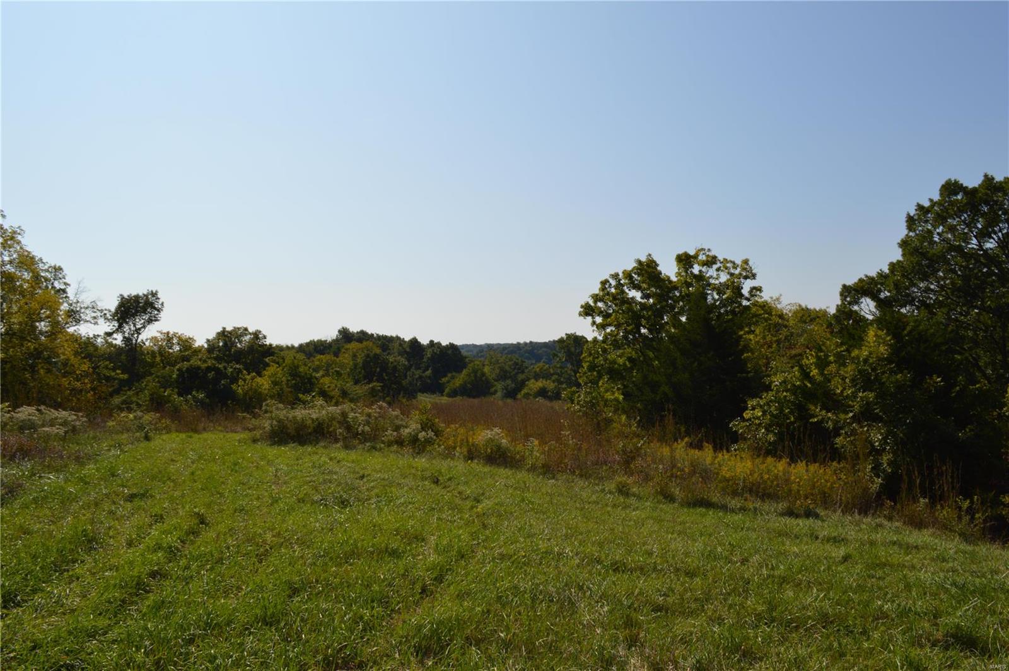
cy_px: 336
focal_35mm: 27
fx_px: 756
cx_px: 504
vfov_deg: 47.8
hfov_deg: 67.4
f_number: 11
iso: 100
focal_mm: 18
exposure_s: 1/200
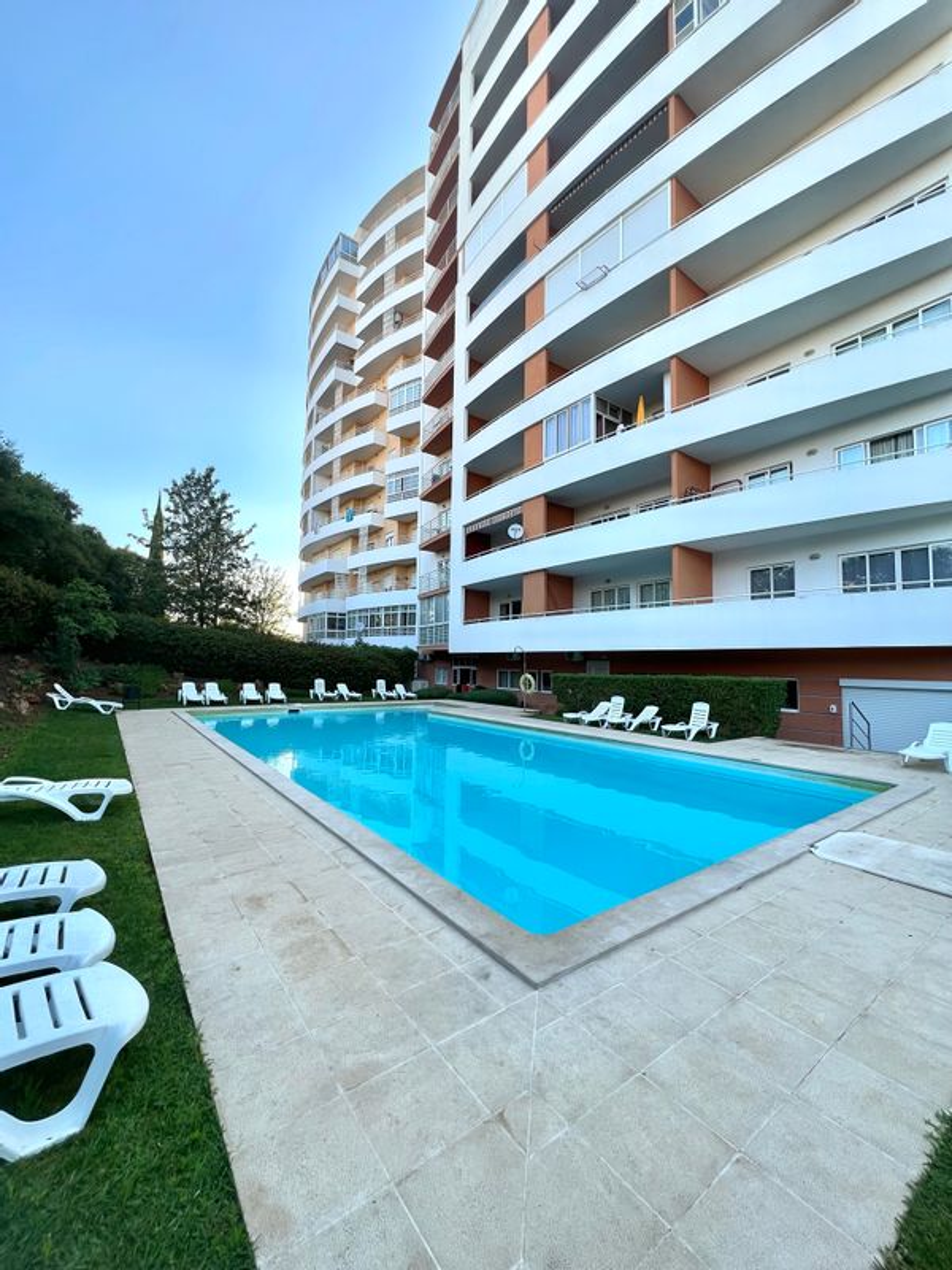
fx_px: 477
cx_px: 476
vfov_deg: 106.2
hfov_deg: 89.9
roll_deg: -0.4
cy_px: 635
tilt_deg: +4.6
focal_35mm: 13
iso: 32
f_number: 1.8
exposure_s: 1/277
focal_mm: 1.57
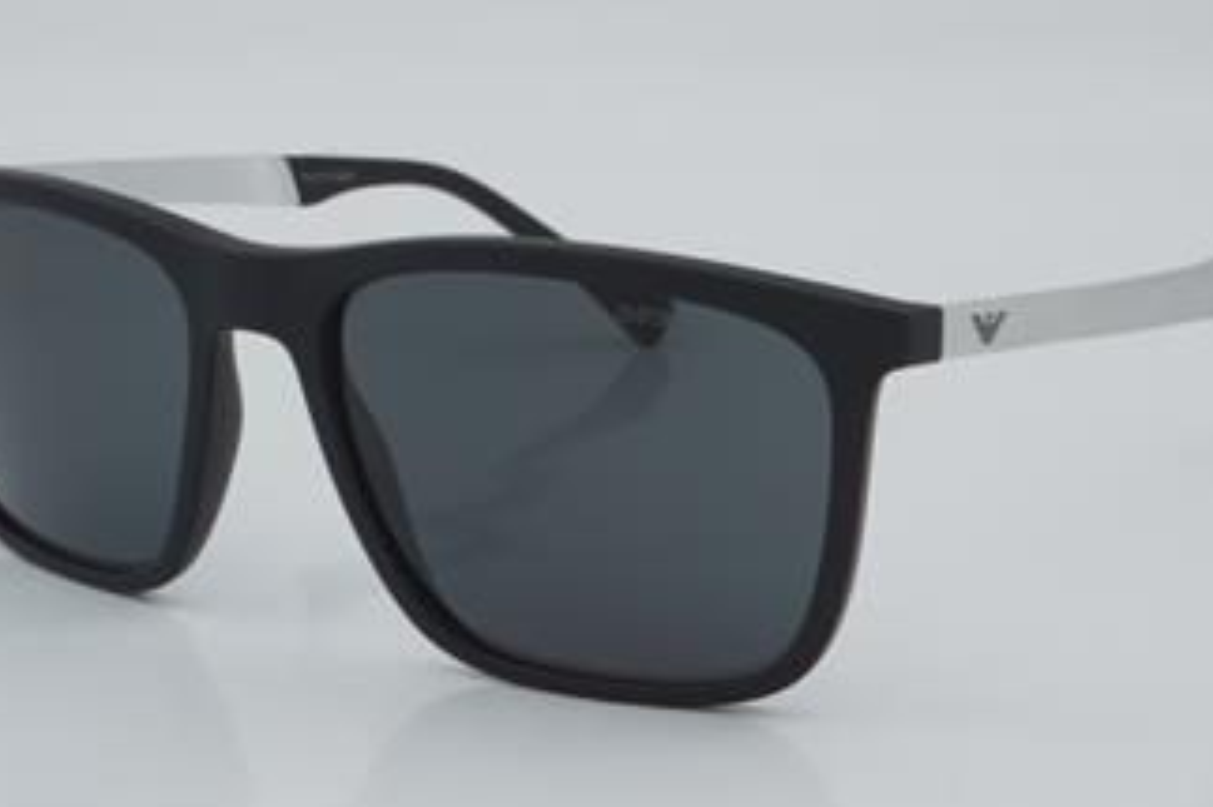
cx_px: 608
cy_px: 432
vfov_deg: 14.7
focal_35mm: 93
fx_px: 3132
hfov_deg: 21.9
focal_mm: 50
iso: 100
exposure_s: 1/4
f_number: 29
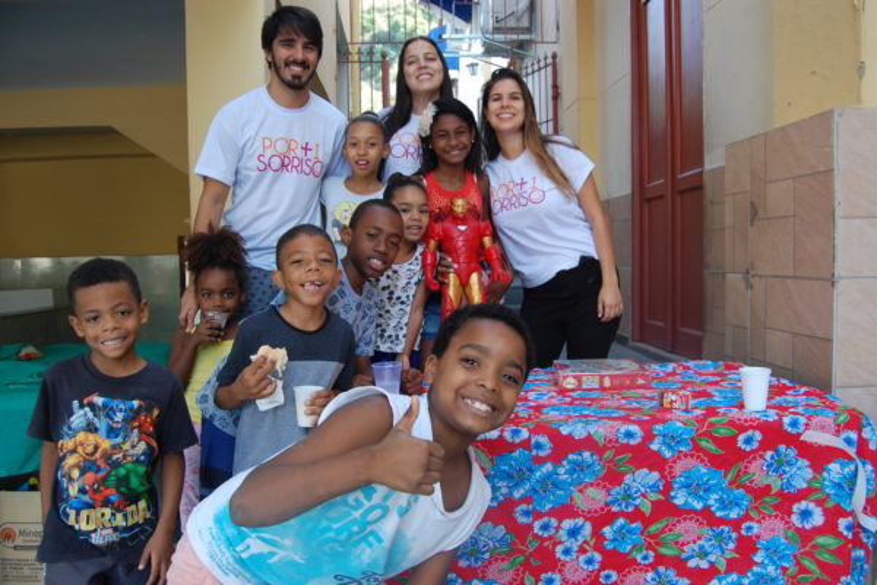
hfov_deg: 67.4
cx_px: 438
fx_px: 658
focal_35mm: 27
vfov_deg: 47.9
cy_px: 292
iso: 400
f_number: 5
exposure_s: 1/100
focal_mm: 18
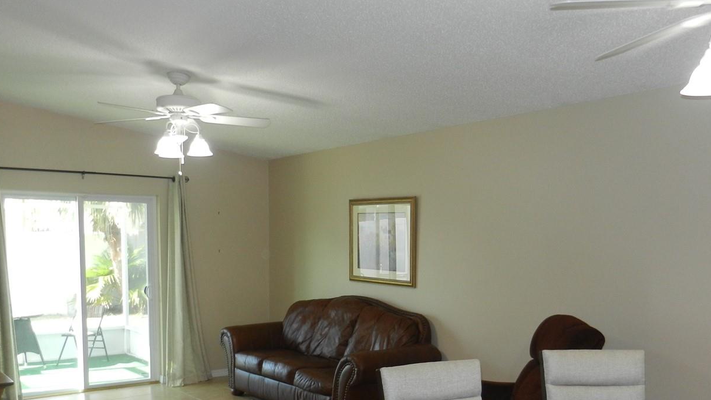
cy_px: 311
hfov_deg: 55.3
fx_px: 679
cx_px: 351
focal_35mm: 36
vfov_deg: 32.1
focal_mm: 4.5
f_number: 3.5
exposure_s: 1/30
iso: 200
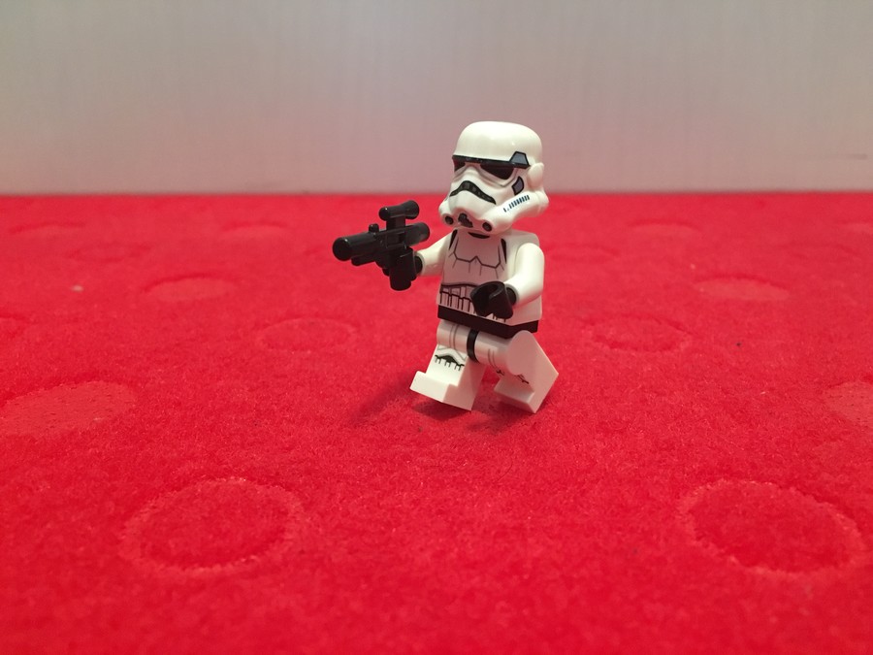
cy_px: 328
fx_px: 731
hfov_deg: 61.7
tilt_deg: -18.9
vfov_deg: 48.2
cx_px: 436
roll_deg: -0.2
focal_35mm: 29
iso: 500
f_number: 2.2
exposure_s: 1/17
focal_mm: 4.15
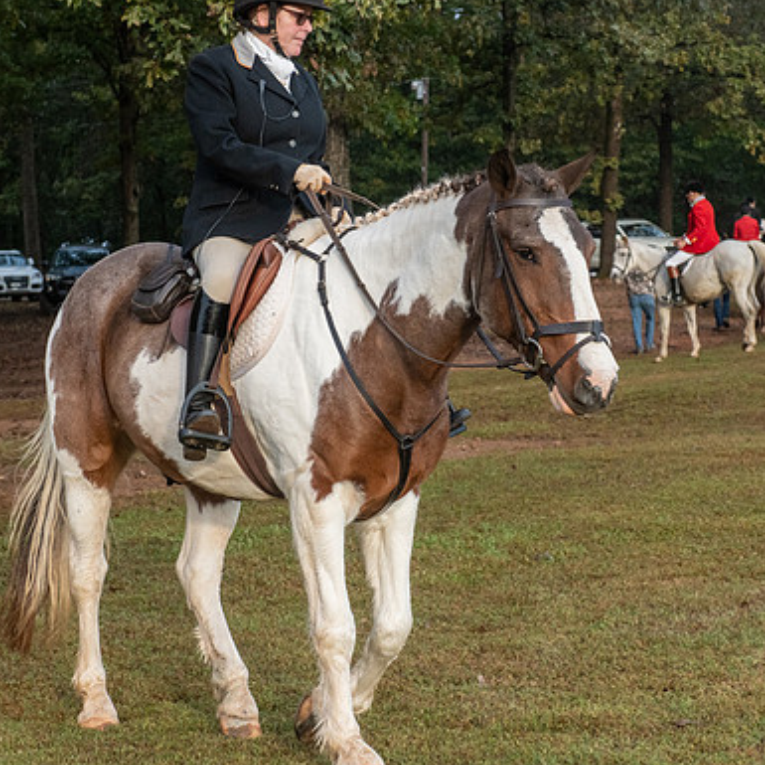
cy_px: 362
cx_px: 465
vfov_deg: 17.2
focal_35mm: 101
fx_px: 2525
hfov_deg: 17.2
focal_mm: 70
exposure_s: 1/640
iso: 800
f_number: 7.1
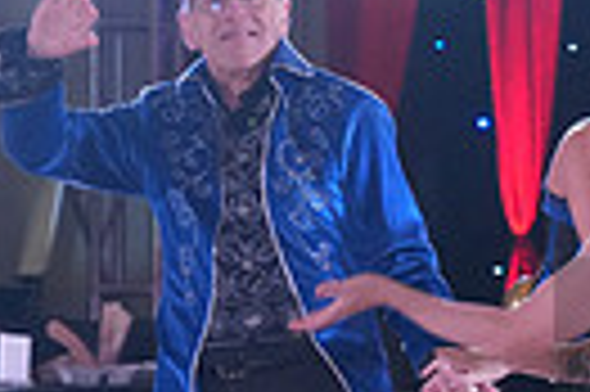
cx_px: 1045
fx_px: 6302
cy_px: 376
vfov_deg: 3.6
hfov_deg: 5.3
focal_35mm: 385
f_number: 5.6
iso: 5000
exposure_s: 1/250
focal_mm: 87
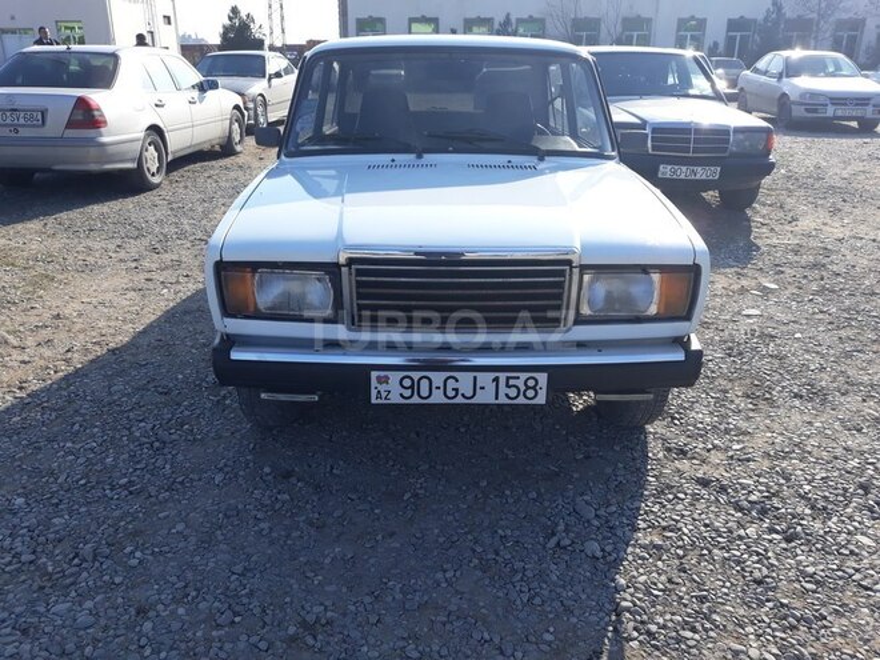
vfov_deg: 51.4
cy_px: 330
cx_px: 440
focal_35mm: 27
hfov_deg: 65.3
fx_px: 686
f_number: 1.7
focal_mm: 3.71
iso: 40
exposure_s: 1/1164
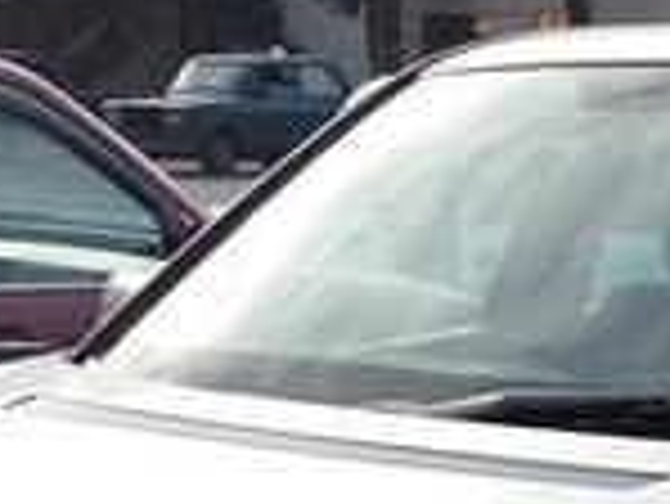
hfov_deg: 15.8
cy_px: 907
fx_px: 2402
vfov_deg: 11.2
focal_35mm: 124
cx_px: 477
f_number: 1.9
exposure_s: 1/781
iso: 64
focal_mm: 3.7
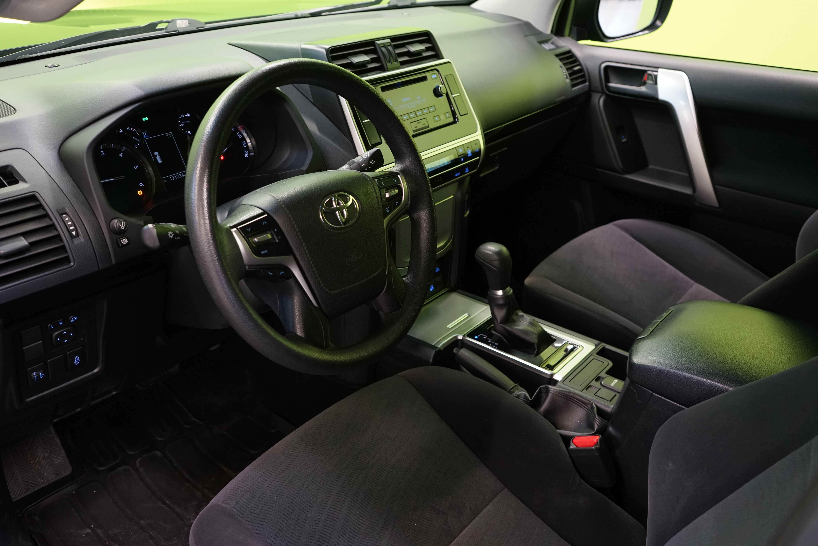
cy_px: 273
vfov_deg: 42.3
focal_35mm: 31
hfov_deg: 60.3
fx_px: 704
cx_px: 409
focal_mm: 31
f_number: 5
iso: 2000
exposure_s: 1/25
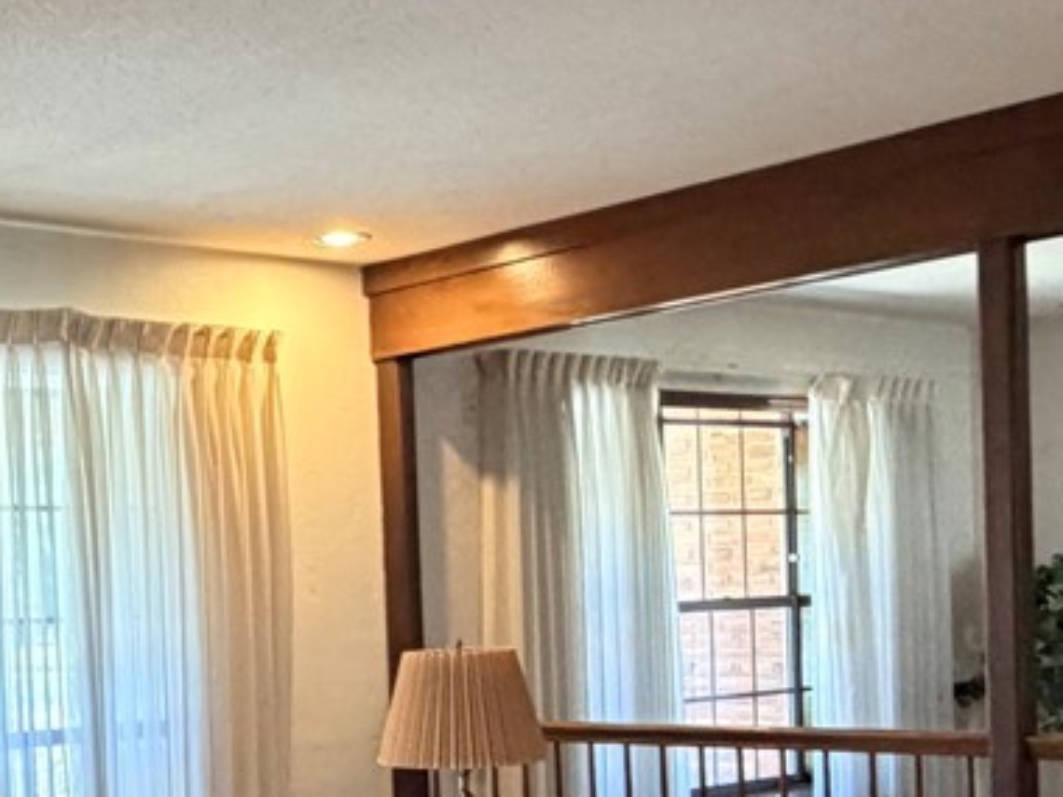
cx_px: -34
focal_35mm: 59
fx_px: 1812
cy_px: 660
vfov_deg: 24.3
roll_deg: +2.9
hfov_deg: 30.1
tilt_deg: -1.7
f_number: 2.2
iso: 400
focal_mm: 2.22
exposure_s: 1/60
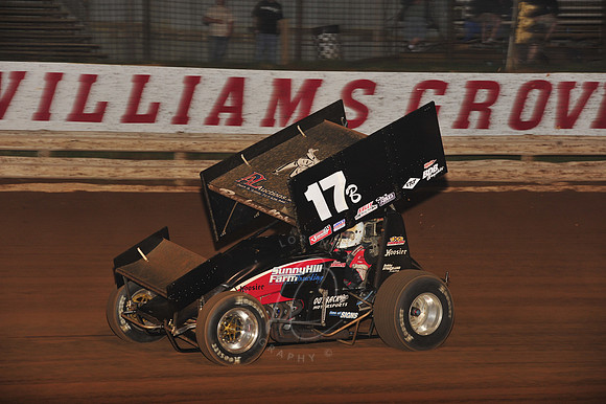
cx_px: 303
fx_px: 2271
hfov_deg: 15.2
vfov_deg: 10.1
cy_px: 202
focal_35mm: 135
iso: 1000
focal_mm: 135
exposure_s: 1/320
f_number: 7.1
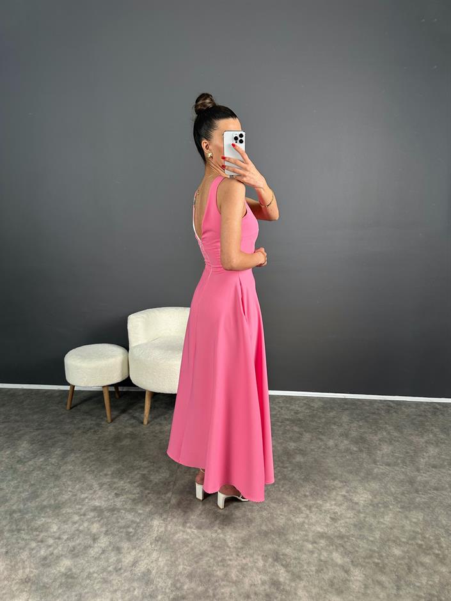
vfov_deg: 71.6
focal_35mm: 24
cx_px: 226
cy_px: 300
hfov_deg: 56.8
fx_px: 417
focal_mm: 6.86
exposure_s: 1/121
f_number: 1.78
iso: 80
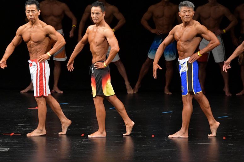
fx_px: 1829
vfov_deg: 5.1
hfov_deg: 7.6
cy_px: 81
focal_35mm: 270
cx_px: 122
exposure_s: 1/400
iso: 3200
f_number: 5.6
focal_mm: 180
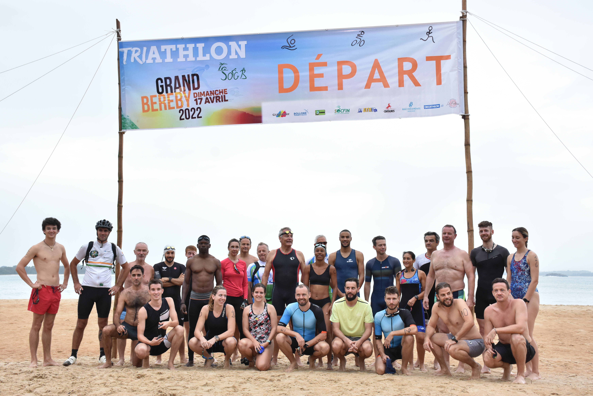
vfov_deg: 34.2
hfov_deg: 49.6
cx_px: 296
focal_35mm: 39
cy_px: 198
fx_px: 642
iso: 1000
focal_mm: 26
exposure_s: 1/125
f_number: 6.3
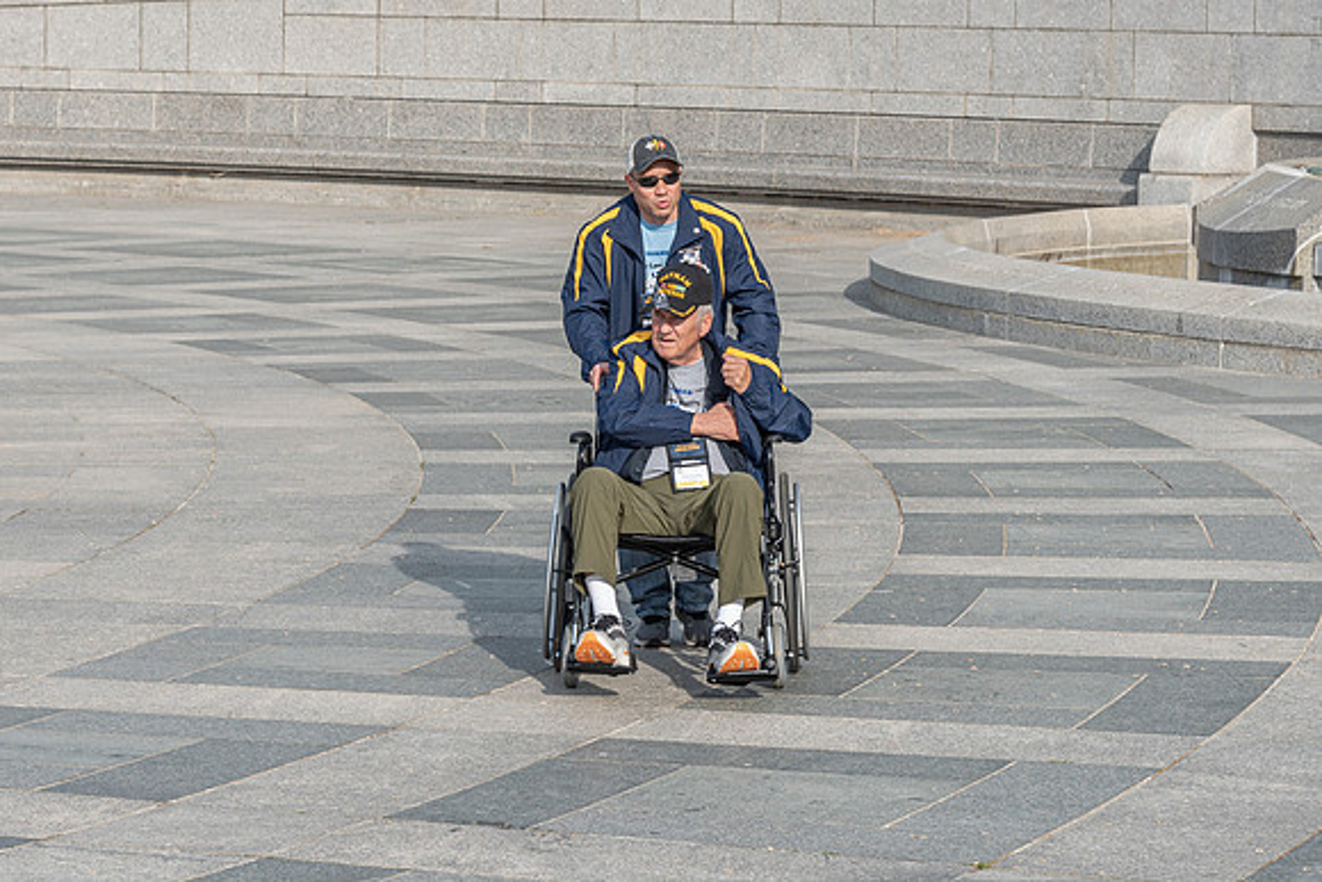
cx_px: 665
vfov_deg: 11.2
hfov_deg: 16.7
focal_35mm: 123
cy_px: 403
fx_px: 4504
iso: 100
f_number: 8
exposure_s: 1/125
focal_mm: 78
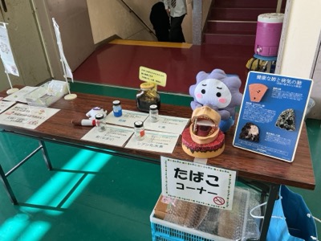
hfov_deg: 61.7
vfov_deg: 48.2
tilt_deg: -30.6
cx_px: 160
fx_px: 269
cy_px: 120
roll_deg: +4.8
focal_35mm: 29
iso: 125
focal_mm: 3
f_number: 1.8
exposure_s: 1/60
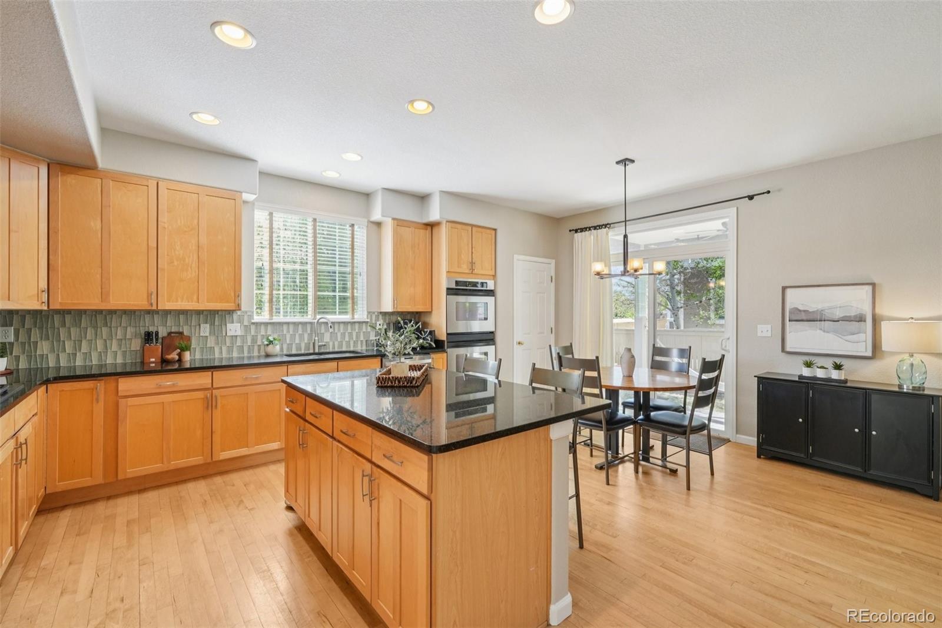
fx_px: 392
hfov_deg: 100.4
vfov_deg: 77.3
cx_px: 471
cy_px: 314
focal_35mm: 15
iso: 800
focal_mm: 10
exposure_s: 1/13
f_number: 8
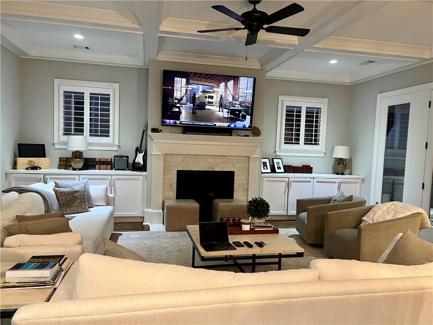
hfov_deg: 67.3
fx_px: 325
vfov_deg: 53.1
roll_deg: -2.1
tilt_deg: -4.1
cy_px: 162
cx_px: 216
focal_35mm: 26
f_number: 1.5
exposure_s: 1/60
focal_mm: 5.7
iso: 200
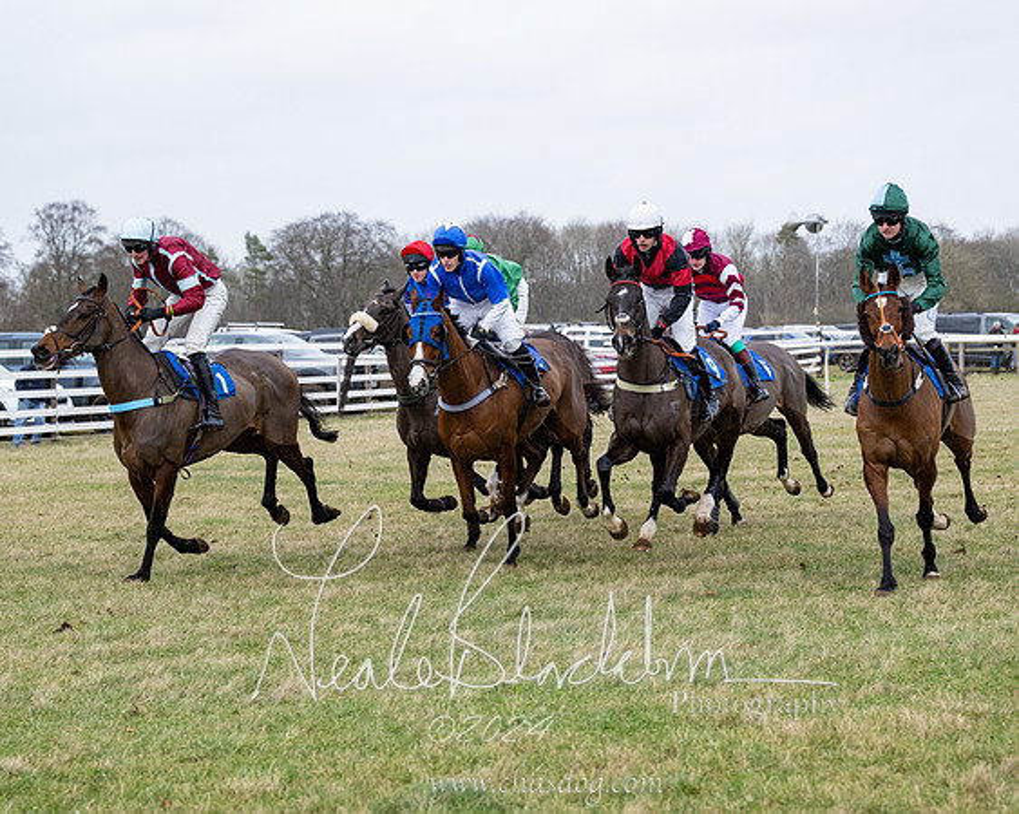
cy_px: 425
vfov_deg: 16.7
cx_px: 532
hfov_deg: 20.9
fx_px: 2768
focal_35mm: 92
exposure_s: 1/2000
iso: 800
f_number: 4
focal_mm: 78
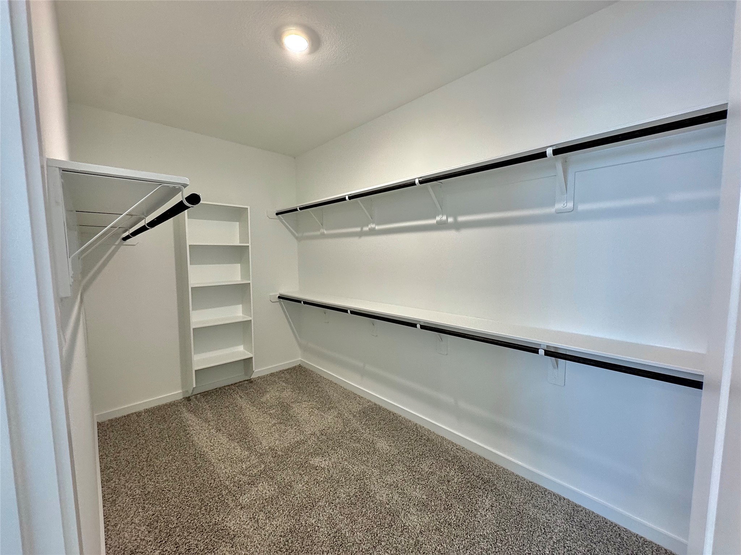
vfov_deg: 85.7
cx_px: 370
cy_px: 278
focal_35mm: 14
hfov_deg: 102.1
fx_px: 300
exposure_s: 1/60
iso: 250
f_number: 2.2
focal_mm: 2.22
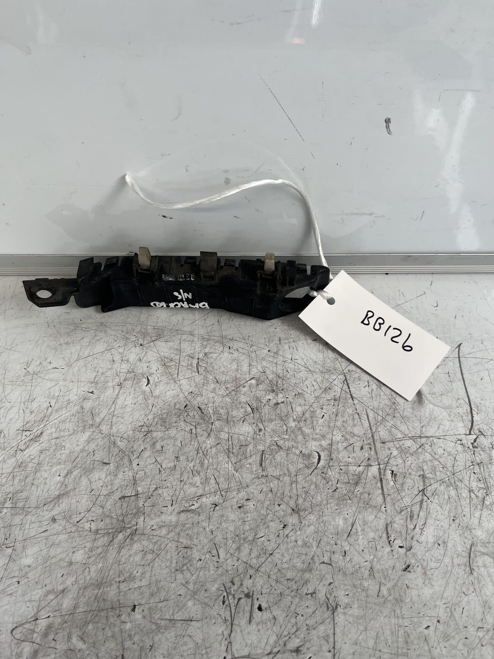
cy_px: 330
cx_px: 247
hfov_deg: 53.1
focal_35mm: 26
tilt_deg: -51.7
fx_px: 495
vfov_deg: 67.3
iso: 40
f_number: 1.6
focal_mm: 5.1
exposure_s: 1/122
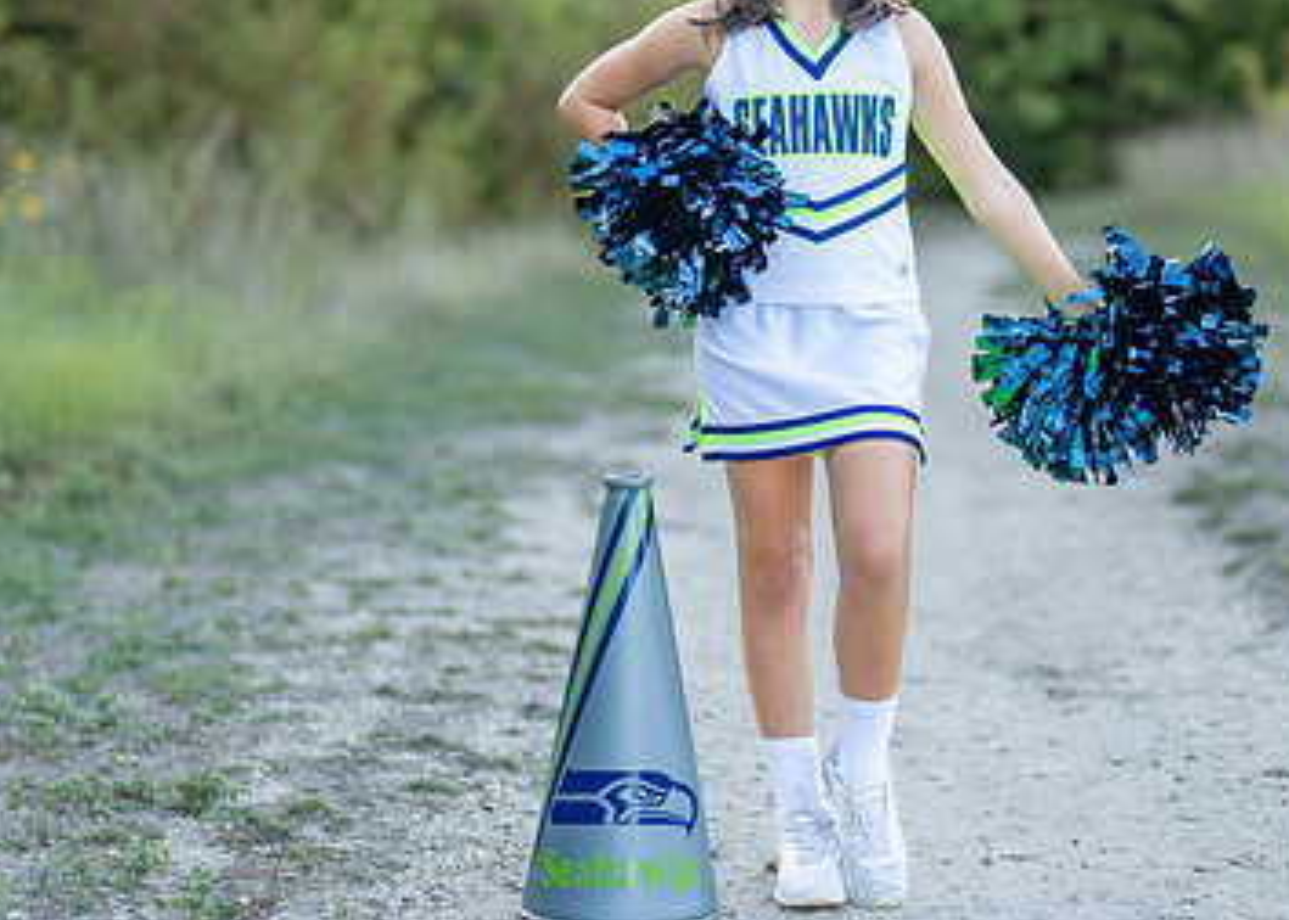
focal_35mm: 97
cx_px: 789
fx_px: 3550
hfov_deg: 20.5
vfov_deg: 14.8
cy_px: 380
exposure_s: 1/500
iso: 100
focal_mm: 50
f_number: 1.2
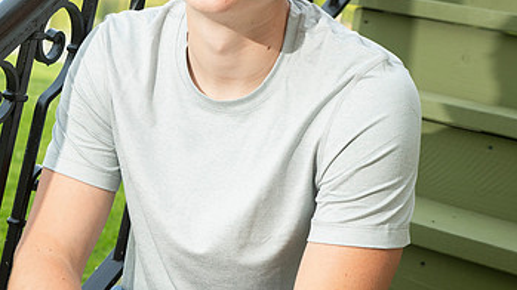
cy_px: 81
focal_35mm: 87
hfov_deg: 24.1
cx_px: 98
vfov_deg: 13.8
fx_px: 1192
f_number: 5.6
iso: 320
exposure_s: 1/160
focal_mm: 50
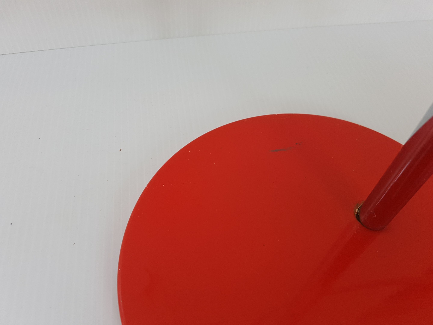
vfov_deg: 53.1
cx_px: 216
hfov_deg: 67.3
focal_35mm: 26
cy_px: 162
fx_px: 325
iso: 50
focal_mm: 4.2
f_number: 1.7
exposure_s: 1/156
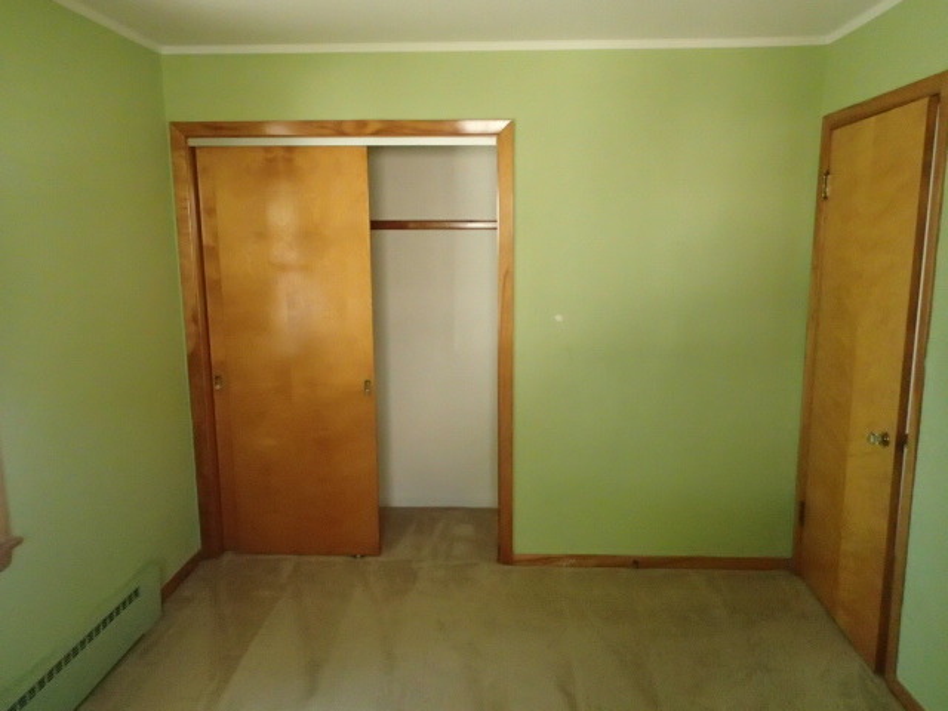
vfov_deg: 54.9
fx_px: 685
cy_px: 356
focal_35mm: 25
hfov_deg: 69.4
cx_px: 474
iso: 1600
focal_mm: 4.5
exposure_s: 1/320
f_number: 2.8
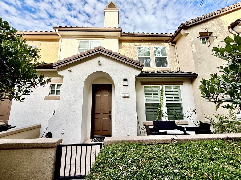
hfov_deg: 102.1
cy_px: 90
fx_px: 97
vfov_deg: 85.7
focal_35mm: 14
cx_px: 120
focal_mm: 2.22
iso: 50
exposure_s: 1/395
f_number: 2.2
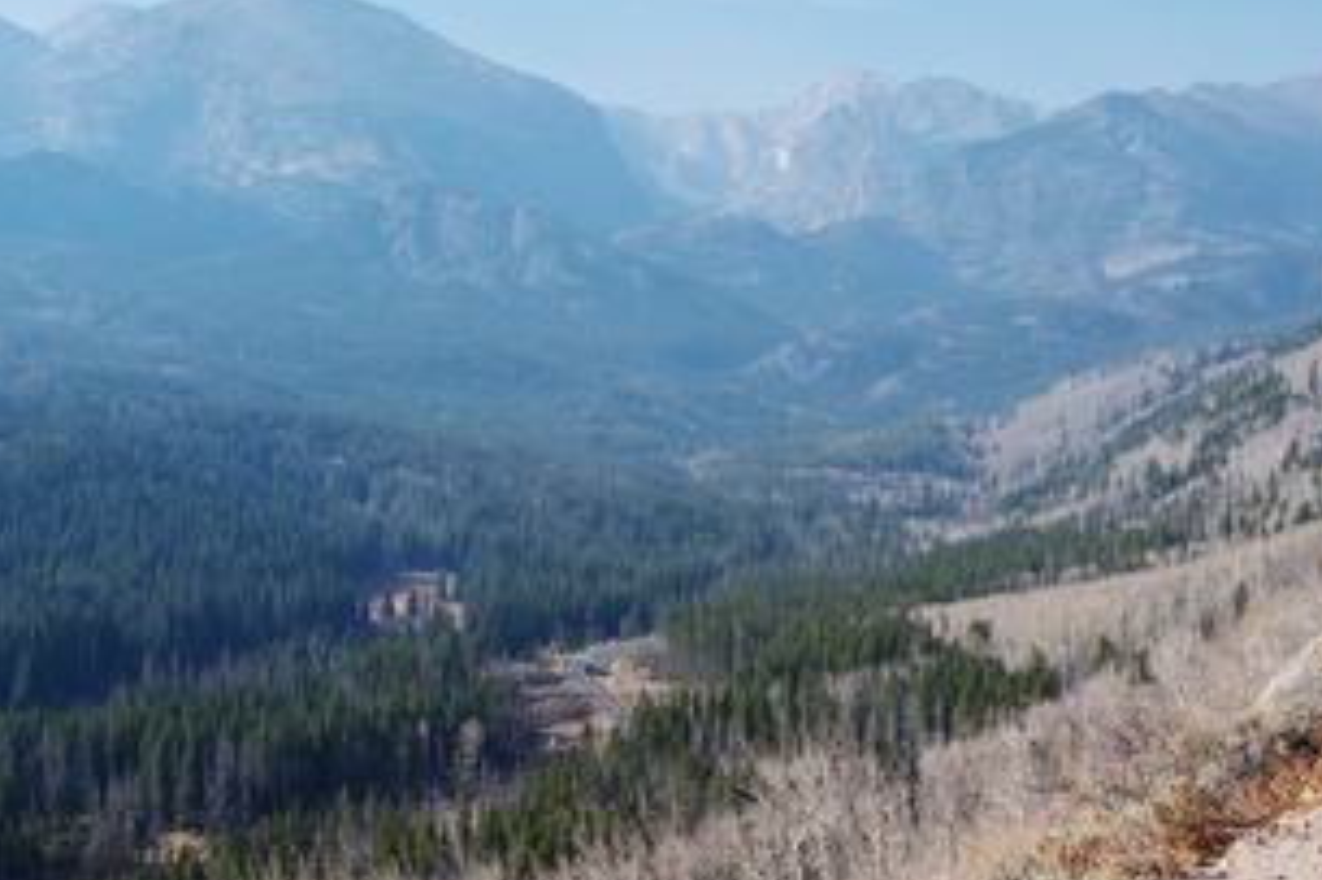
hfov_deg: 35.1
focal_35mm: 57
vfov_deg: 23.5
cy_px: 650
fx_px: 2092
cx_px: 654
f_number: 6.3
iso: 100
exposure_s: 1/320
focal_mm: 31
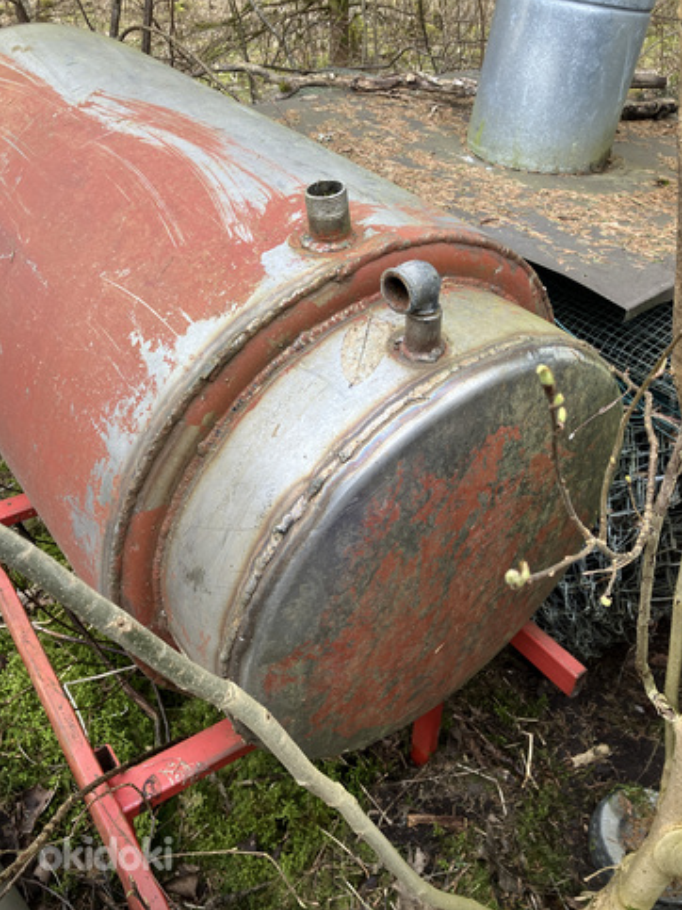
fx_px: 762
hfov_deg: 48.2
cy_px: 448
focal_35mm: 29
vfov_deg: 61.7
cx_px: 338
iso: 40
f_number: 1.8
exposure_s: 1/121
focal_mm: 3.99
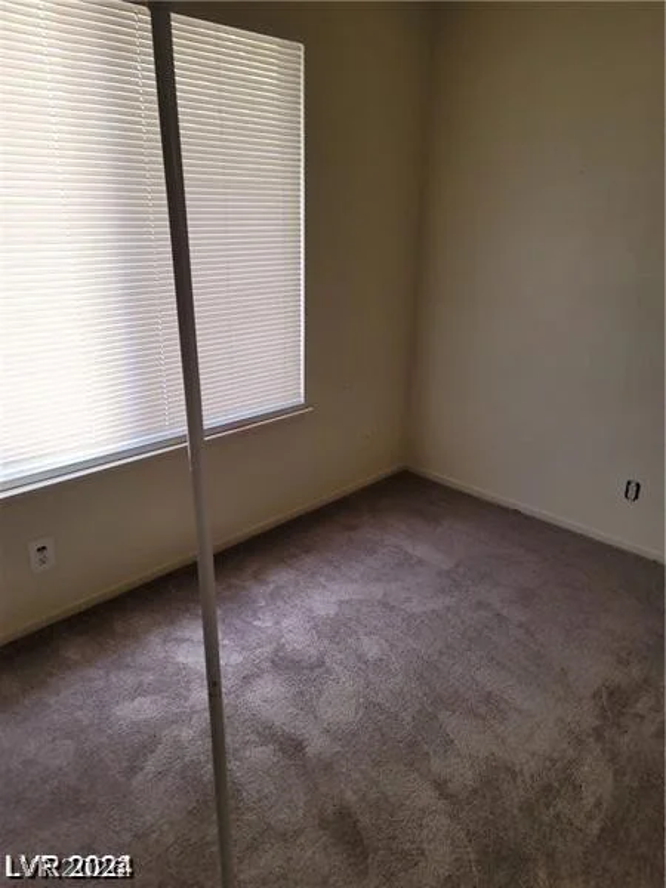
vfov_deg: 69.4
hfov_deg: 54.9
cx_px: 333
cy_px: 444
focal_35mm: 25
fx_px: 641
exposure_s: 1/120
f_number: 1.8
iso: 125
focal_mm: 7
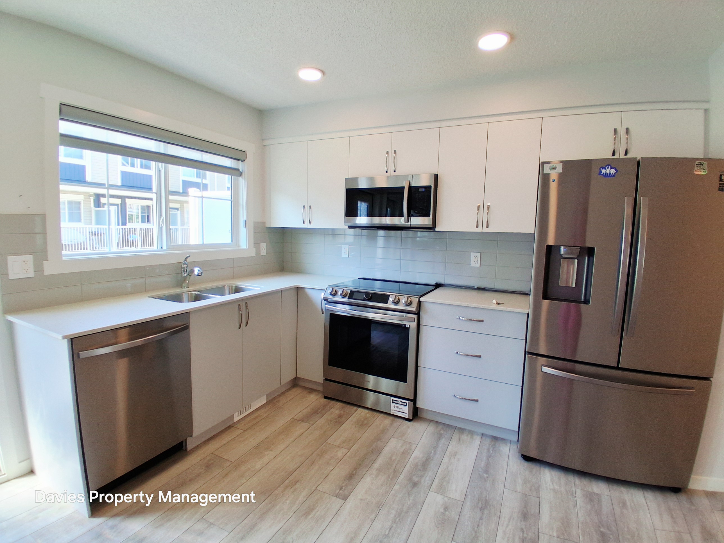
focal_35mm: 17
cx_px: 362
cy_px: 272
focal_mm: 1.4
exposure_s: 1/120
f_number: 2.2
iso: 50
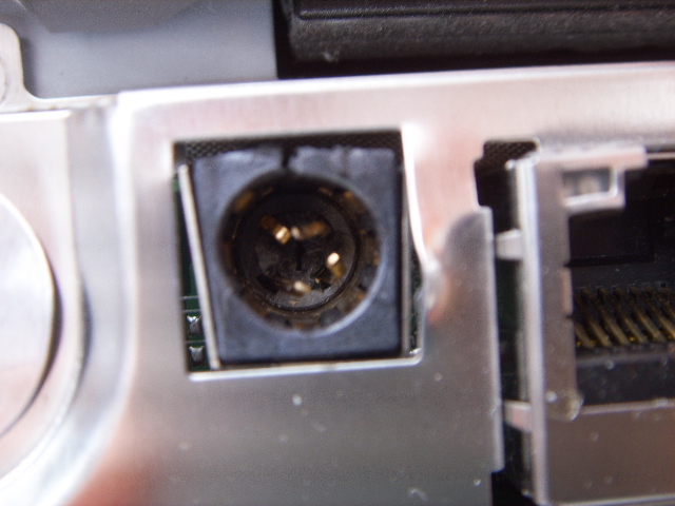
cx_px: 338
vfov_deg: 36.8
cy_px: 253
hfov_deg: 47.9
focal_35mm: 39
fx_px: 760
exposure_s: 1/15
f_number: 3.5
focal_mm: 6.6
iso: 63
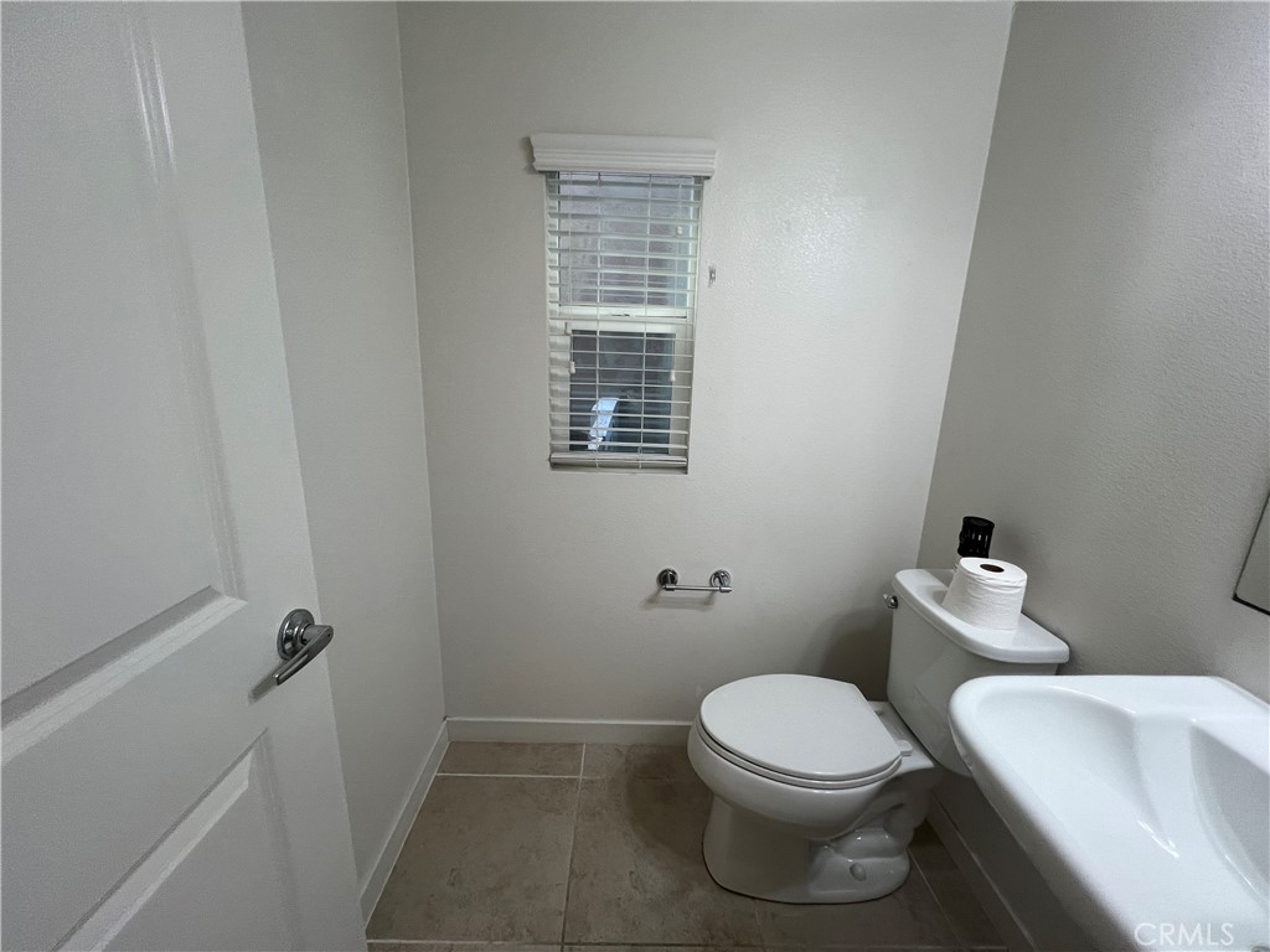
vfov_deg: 89.9
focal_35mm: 13
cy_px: 476
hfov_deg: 106.2
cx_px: 635
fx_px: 477
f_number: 1.8
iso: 100
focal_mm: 1.57
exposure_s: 1/120
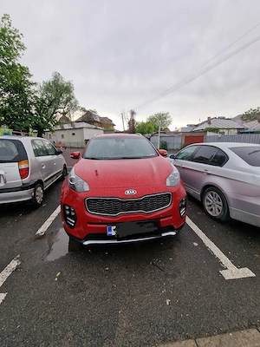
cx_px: 130
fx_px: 130
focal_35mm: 13
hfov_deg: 89.9
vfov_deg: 106.2
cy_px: 174
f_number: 2.2
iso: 50
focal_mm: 2.2
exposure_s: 1/196
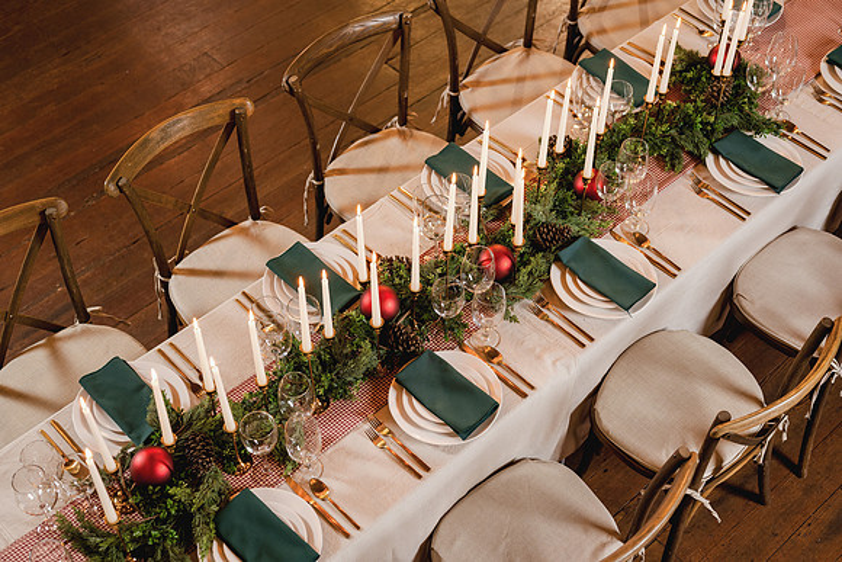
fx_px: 1170
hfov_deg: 39.6
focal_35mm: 50
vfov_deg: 27.0
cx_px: 421
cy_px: 281
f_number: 3.2
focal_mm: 50
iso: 400
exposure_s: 1/80
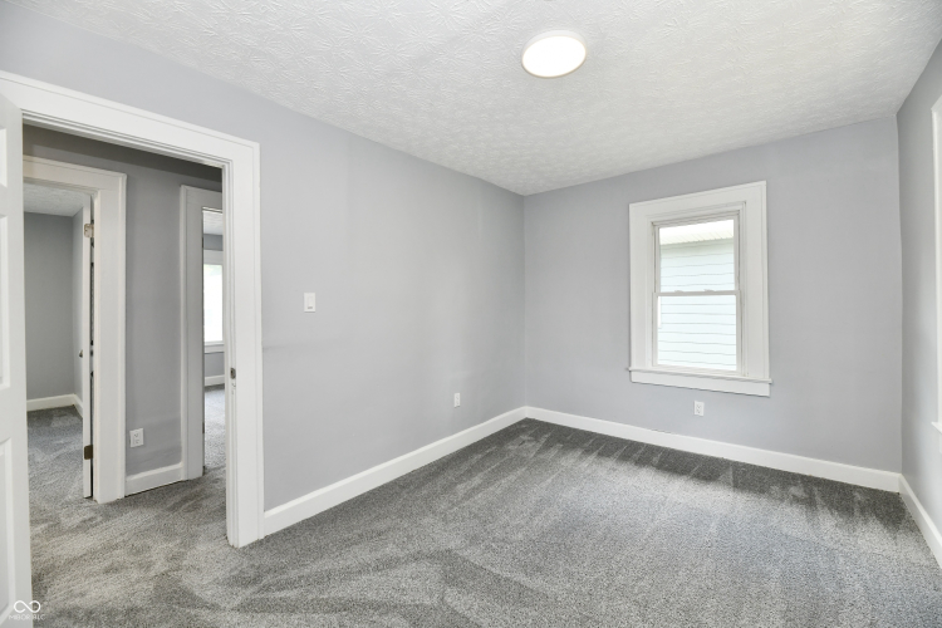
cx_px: 471
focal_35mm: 14
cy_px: 314
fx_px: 366
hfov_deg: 104.3
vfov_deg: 81.2
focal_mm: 14
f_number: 6.3
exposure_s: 1/60
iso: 640
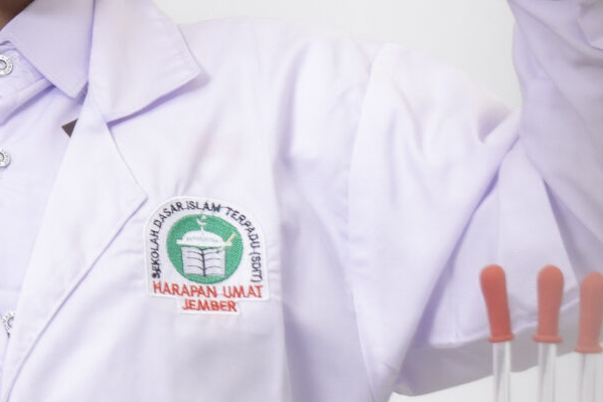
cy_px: 55
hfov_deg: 3.3
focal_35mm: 628
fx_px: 10524
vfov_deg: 2.2
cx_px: -527
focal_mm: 98
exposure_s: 1/160
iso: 160
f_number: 5.6
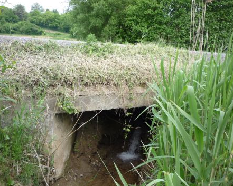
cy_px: 93
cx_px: 122
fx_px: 235
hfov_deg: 52.8
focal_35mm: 34
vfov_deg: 43.4
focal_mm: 5.2
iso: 100
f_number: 4
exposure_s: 1/160
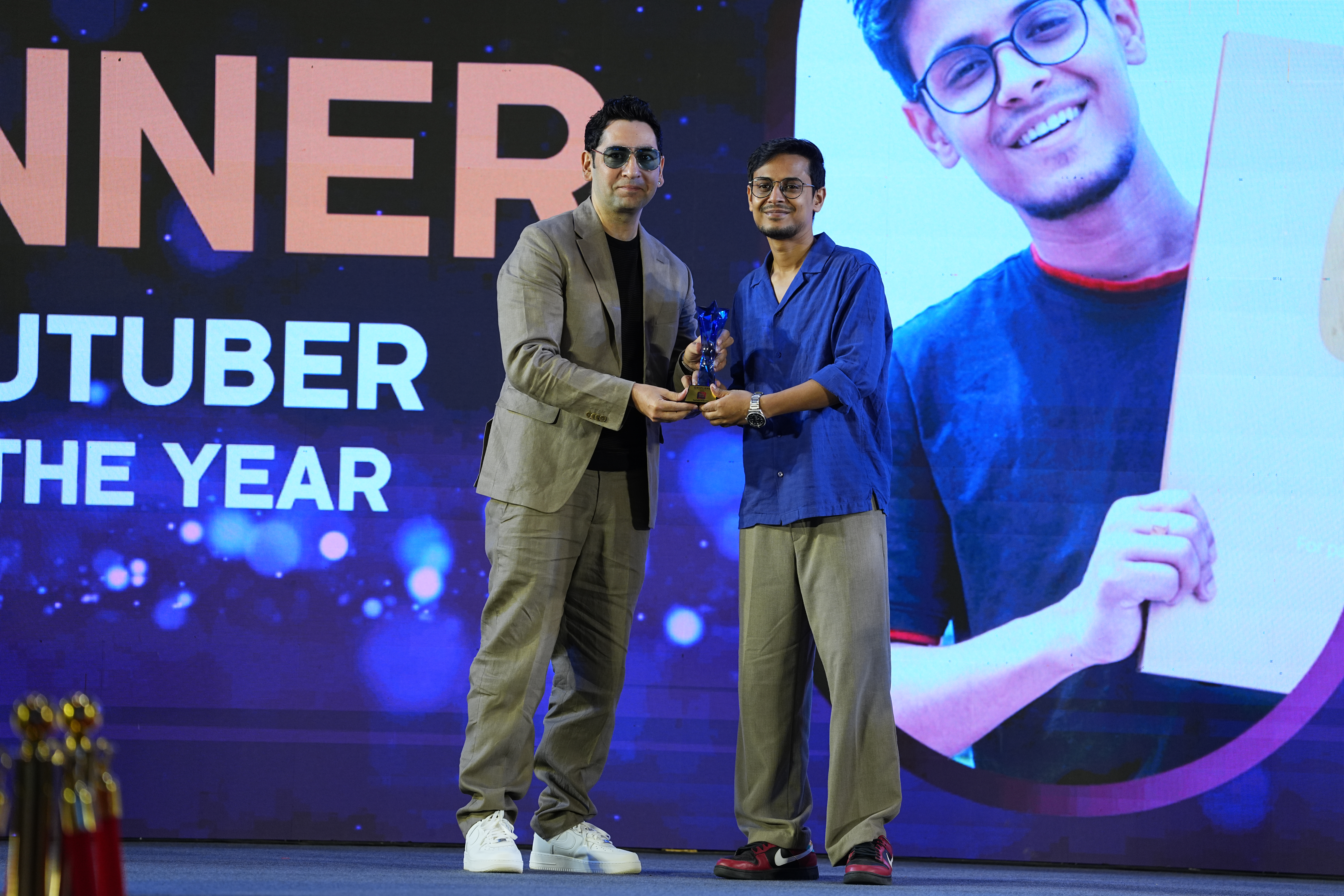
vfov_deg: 8.1
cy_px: 448
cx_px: 672
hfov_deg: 12.1
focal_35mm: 170
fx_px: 6346
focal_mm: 170
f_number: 3.2
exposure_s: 1/200
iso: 640
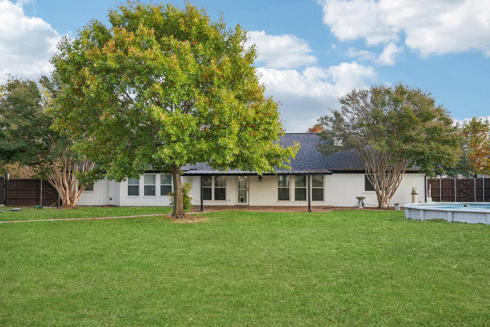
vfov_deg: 37.8
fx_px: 476
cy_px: 164
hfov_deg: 54.4
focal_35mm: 35
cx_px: 245
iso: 100
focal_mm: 35
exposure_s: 1/40
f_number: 8
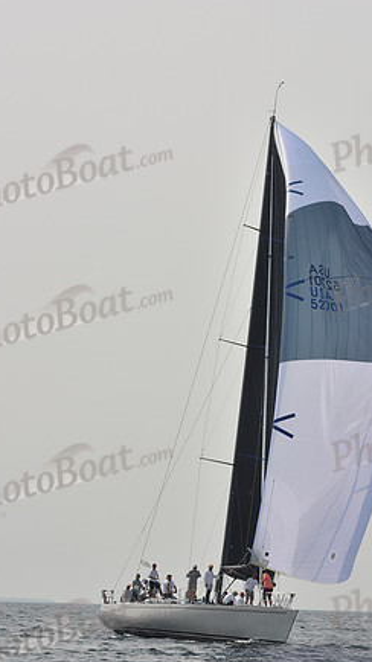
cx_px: 252
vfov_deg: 15.3
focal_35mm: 140
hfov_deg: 8.7
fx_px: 2456
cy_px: 375
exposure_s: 1/1250
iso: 250
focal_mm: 100
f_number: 9
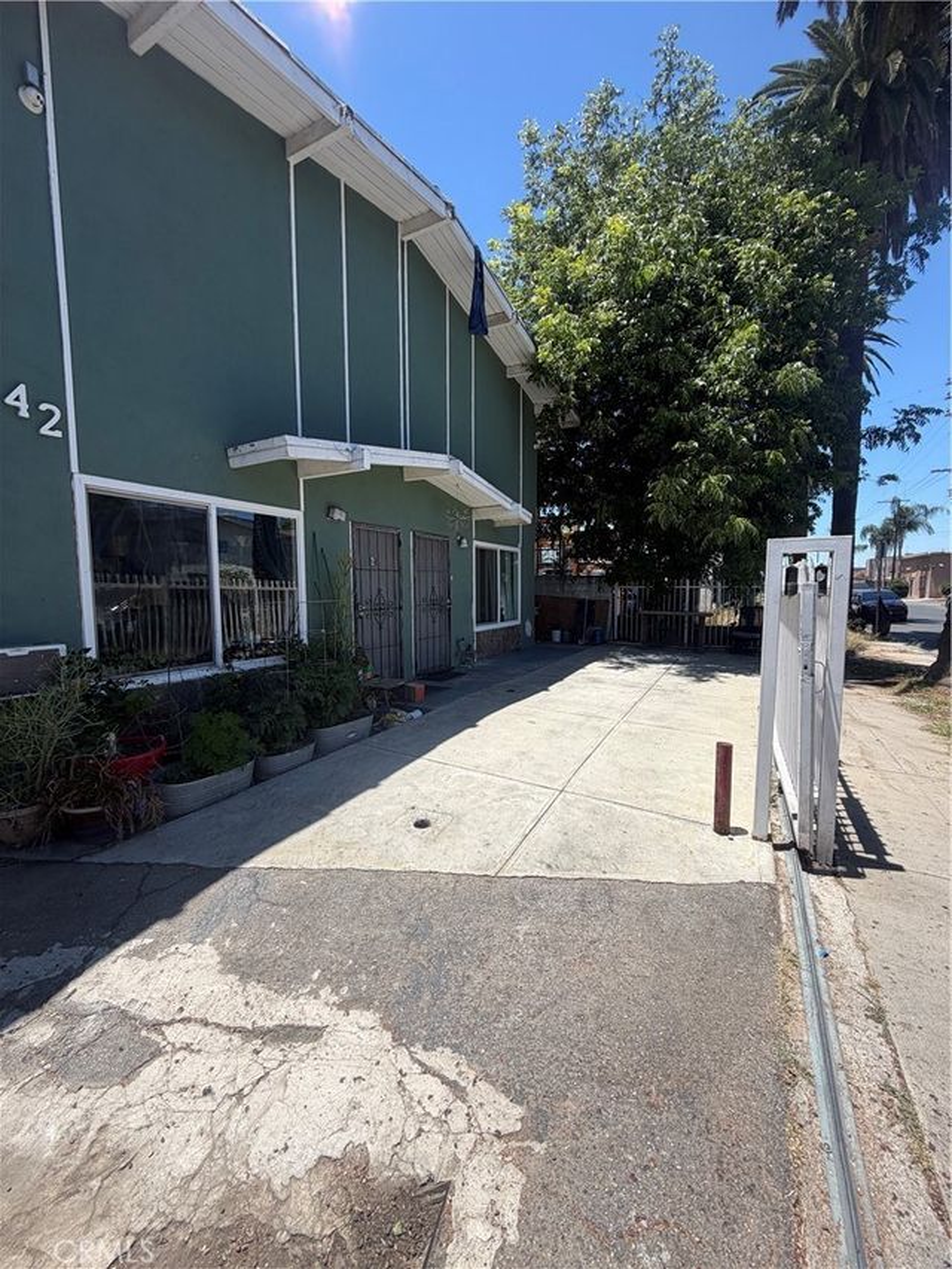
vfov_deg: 102.1
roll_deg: +0.5
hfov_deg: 85.7
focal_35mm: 14
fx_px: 513
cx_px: 476
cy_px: 634
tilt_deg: -4.6
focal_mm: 2.22
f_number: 2.2
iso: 32
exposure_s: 1/770
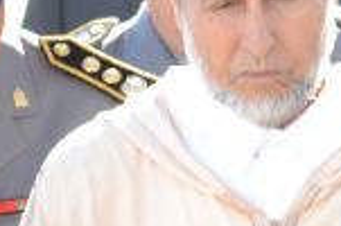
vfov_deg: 1.5
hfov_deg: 2.2
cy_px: 102
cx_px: 628
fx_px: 8726
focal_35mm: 923
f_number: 5.6
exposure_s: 1/500
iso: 320
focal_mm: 145
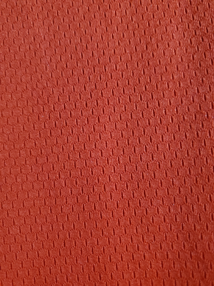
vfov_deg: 67.3
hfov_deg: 53.1
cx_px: 107
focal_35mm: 26
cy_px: 143
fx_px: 214
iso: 640
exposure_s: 1/50
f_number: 1.5
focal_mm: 4.3
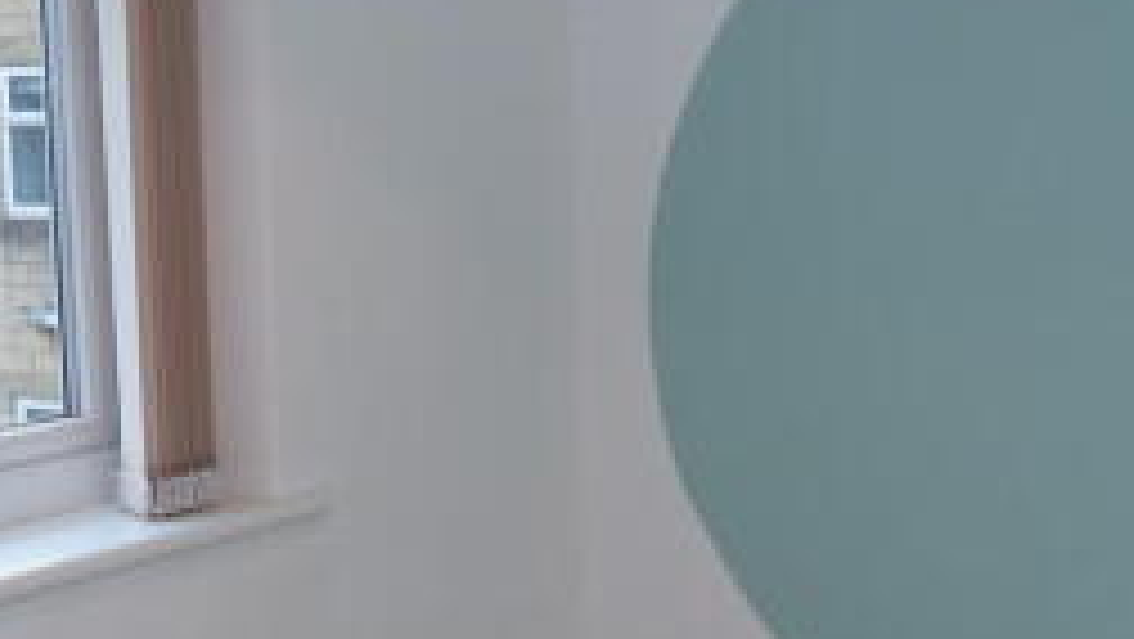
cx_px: 619
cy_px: 380
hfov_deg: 33.3
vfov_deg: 19.1
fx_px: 1895
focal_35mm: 63
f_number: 2.8
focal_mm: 4.5
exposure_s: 1/50
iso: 100
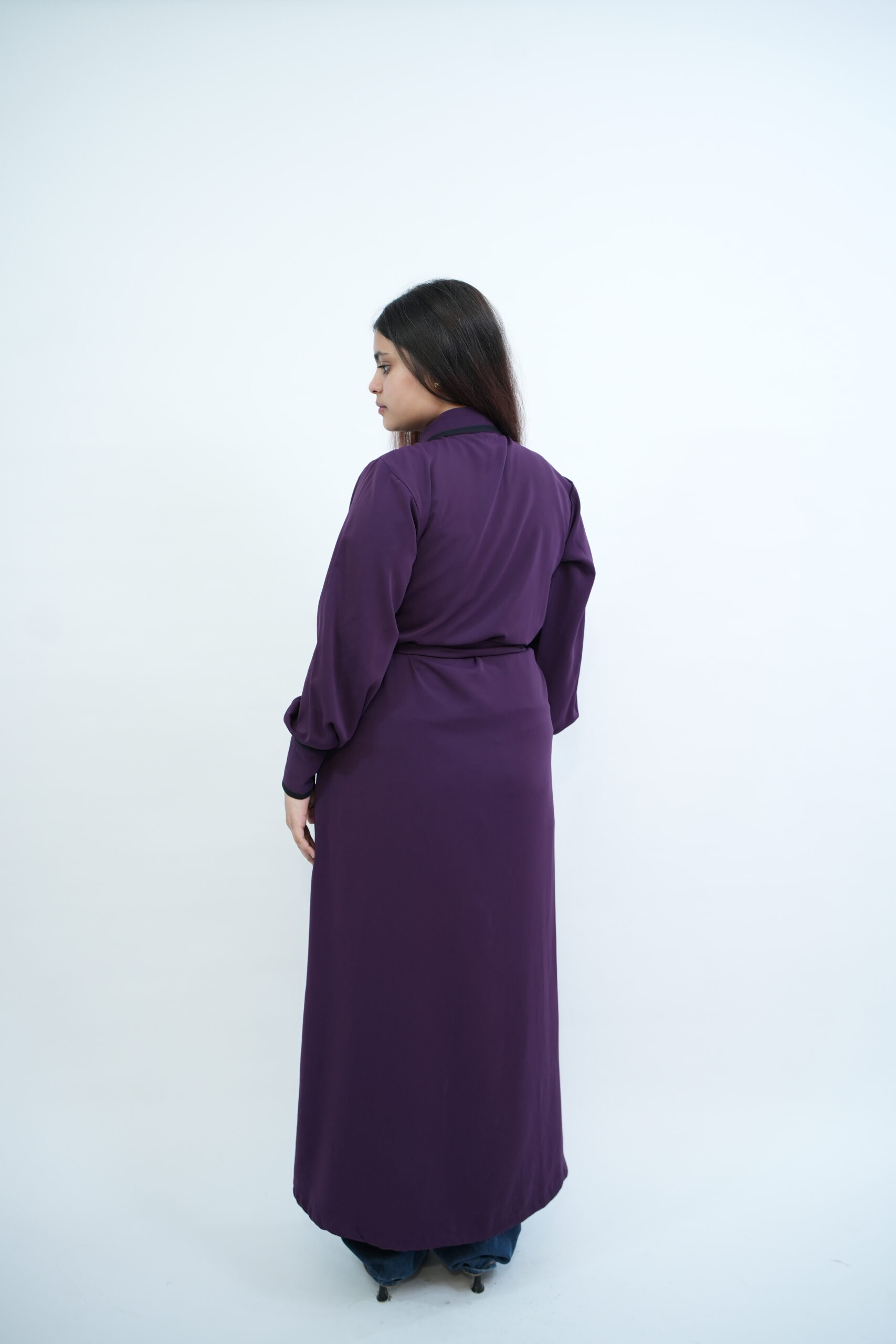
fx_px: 1306
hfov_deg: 37.9
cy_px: 672
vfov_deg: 54.4
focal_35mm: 35
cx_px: 448
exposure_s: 1/200
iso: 640
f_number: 2.8
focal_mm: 35
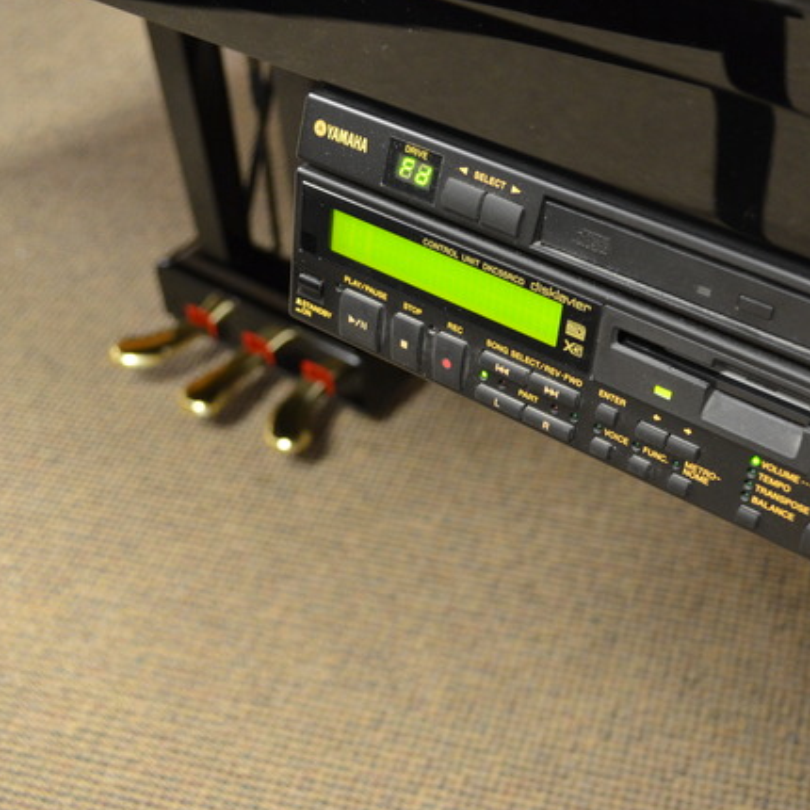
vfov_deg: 33.4
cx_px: 520
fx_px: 1350
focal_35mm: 51
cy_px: 404
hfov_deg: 33.2
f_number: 4.2
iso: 1600
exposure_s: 1/30
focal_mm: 26
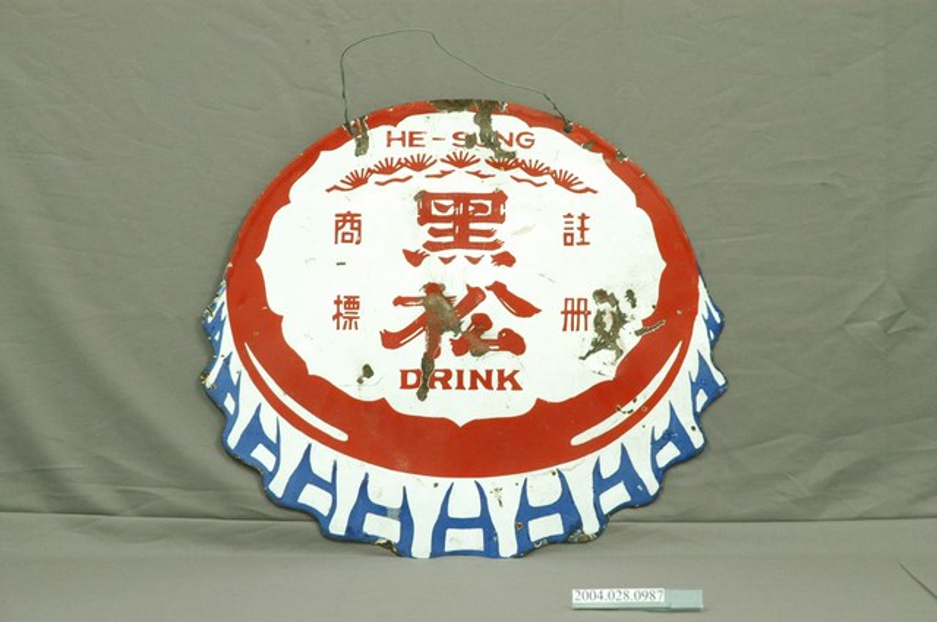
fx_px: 2729
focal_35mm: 105
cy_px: 311
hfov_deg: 19.5
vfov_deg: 13.0
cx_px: 468
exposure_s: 1/8
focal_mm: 70
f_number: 8
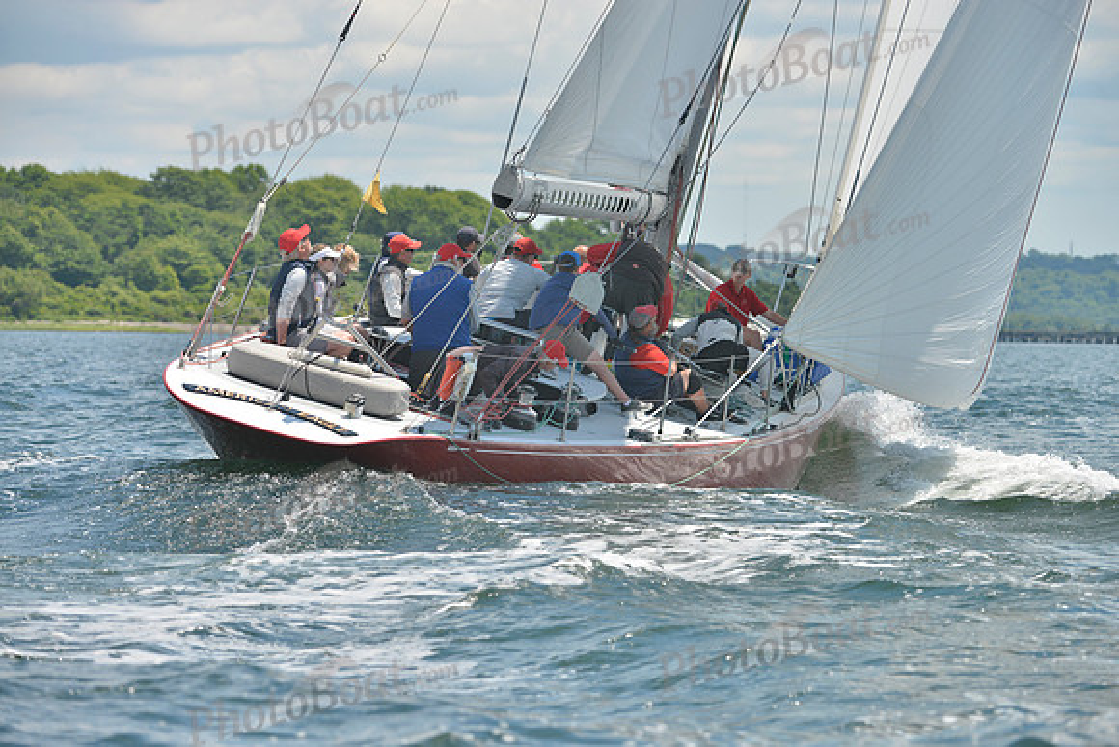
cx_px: 560
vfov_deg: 6.9
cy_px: 374
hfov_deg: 10.3
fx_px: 6218
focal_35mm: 200
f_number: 6.3
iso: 280
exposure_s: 1/1000
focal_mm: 200
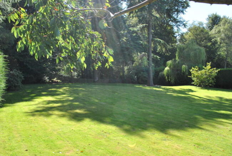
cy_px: 78
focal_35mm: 27
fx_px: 174
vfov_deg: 48.2
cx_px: 116
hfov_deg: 67.2
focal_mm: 18
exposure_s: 1/320
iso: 400
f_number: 8
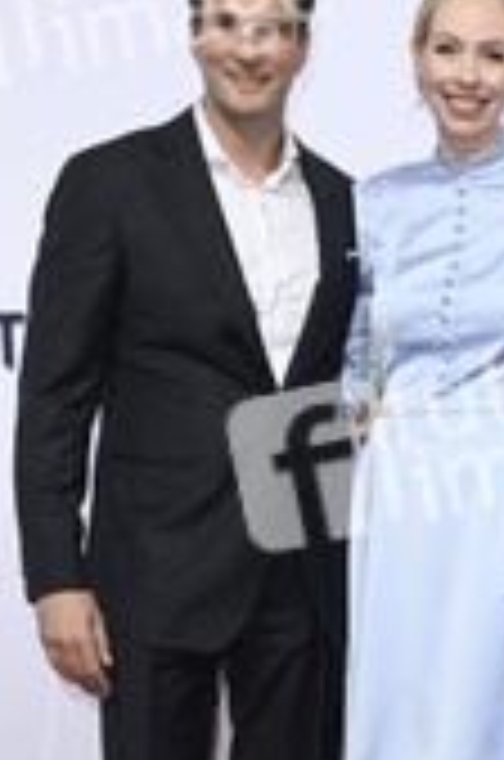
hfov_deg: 15.8
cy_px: 670
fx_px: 1750
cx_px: 590
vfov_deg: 23.9
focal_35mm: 83
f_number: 6.3
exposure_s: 1/250
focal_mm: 35
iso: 400
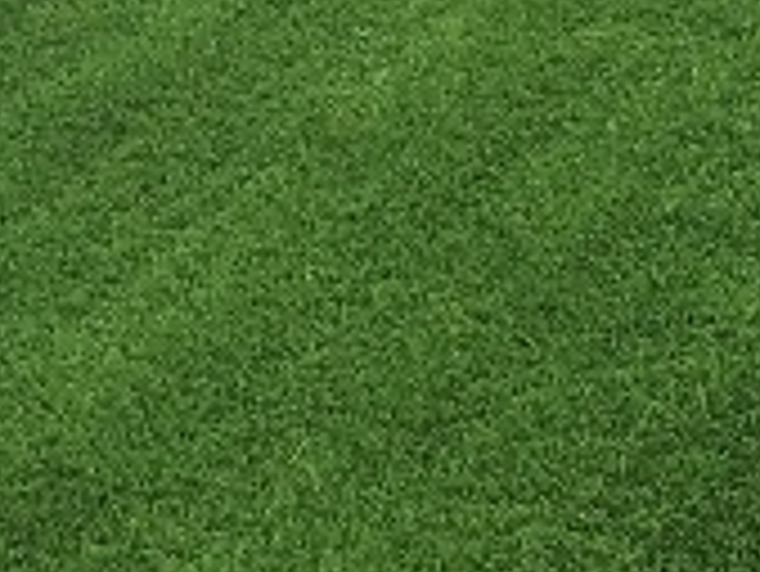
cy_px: -455
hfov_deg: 9.5
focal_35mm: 206
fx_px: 4526
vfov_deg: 7.0
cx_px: 841
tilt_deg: -21.3
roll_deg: -1.7
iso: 25
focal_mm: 4.15
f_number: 2.2
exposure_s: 1/370
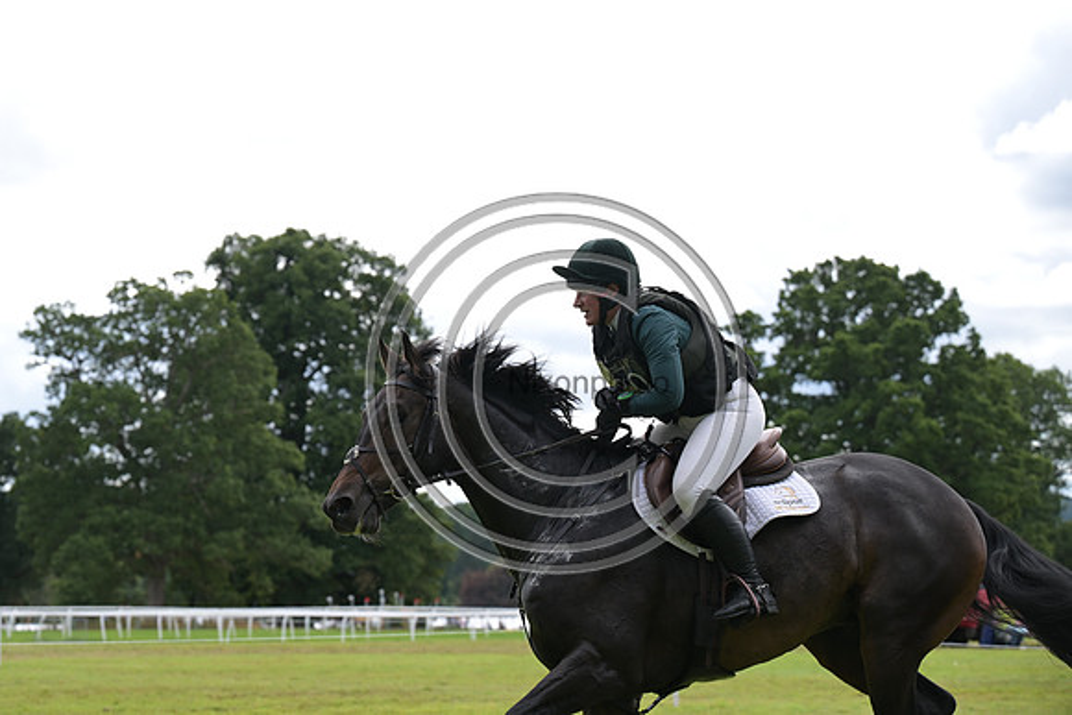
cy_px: 358
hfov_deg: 19.6
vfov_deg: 13.2
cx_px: 536
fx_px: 3097
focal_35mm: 104
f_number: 5.6
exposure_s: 1/1250
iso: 560
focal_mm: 104
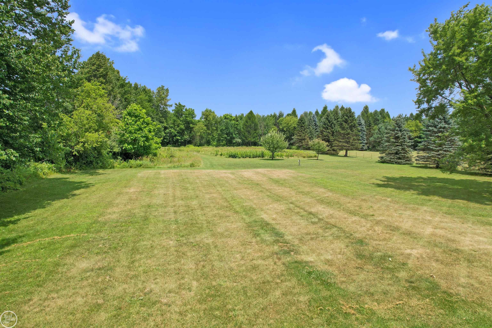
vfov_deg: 57.2
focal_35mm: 22
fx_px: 301
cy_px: 164
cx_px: 246
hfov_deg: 78.6
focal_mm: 8.38
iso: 120
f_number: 2.8
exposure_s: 1/200
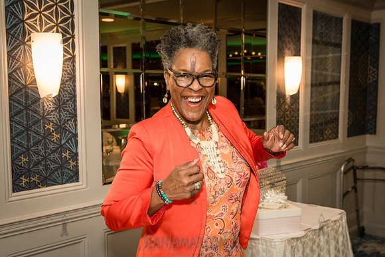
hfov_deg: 44.6
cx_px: 209
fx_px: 468
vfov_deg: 30.7
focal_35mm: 44
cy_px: 137
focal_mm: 32
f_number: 3.5
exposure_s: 1/160
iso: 1600
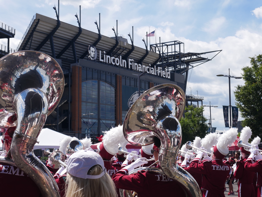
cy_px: 98
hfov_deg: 31.2
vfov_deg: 23.7
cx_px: 131
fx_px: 469
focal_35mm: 62
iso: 200
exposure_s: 1/400
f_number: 9
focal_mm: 31
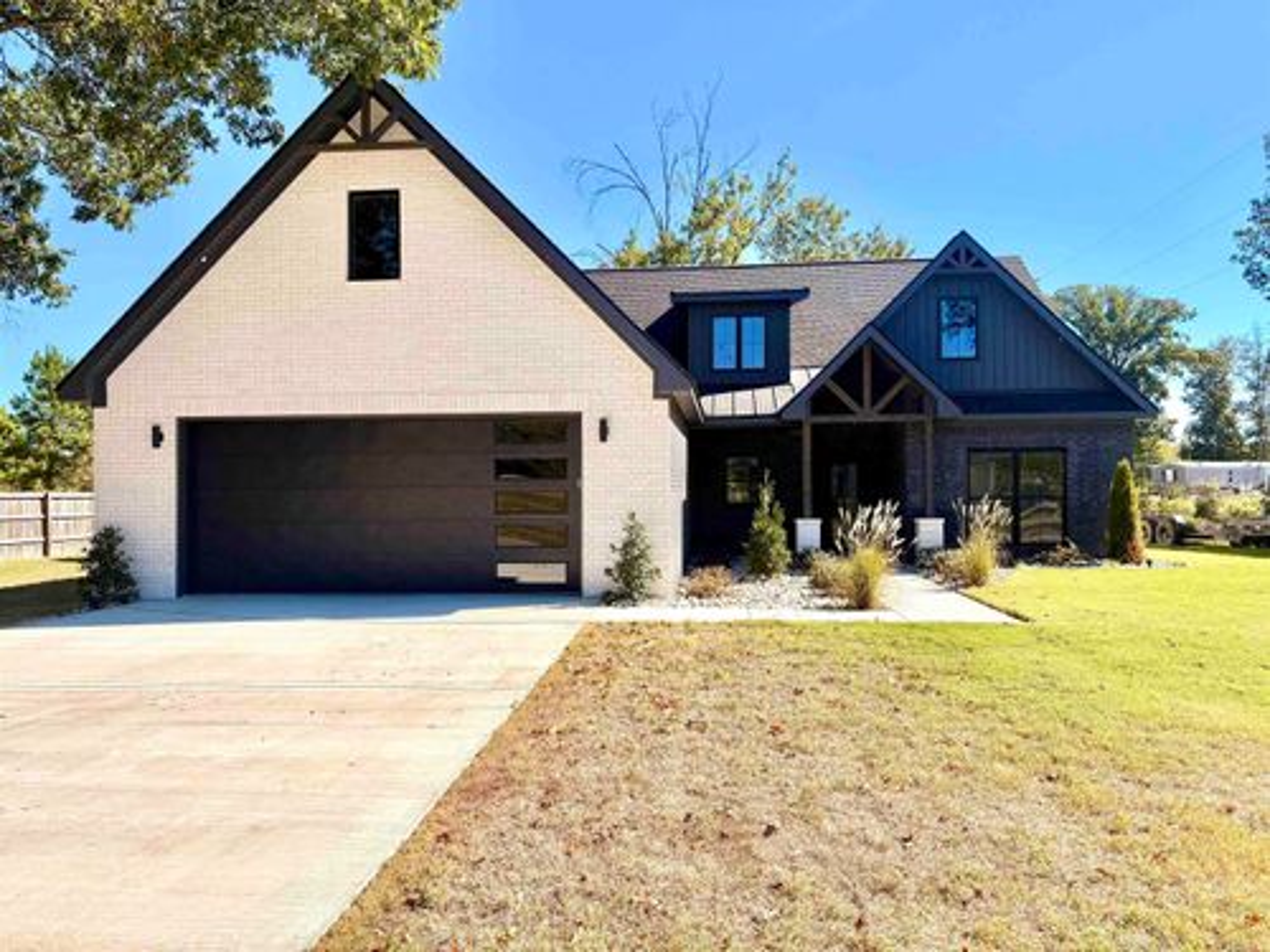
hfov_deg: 67.3
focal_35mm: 26
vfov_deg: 53.1
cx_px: 635
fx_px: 954
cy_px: 476
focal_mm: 5.96
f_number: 1.6
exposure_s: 1/2865
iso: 50
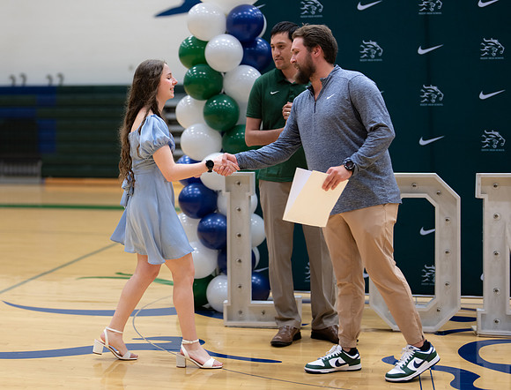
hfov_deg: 29.1
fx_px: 976
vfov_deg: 22.6
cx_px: 166
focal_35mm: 66
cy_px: 170
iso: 400
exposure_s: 1/320
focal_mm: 50
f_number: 1.2
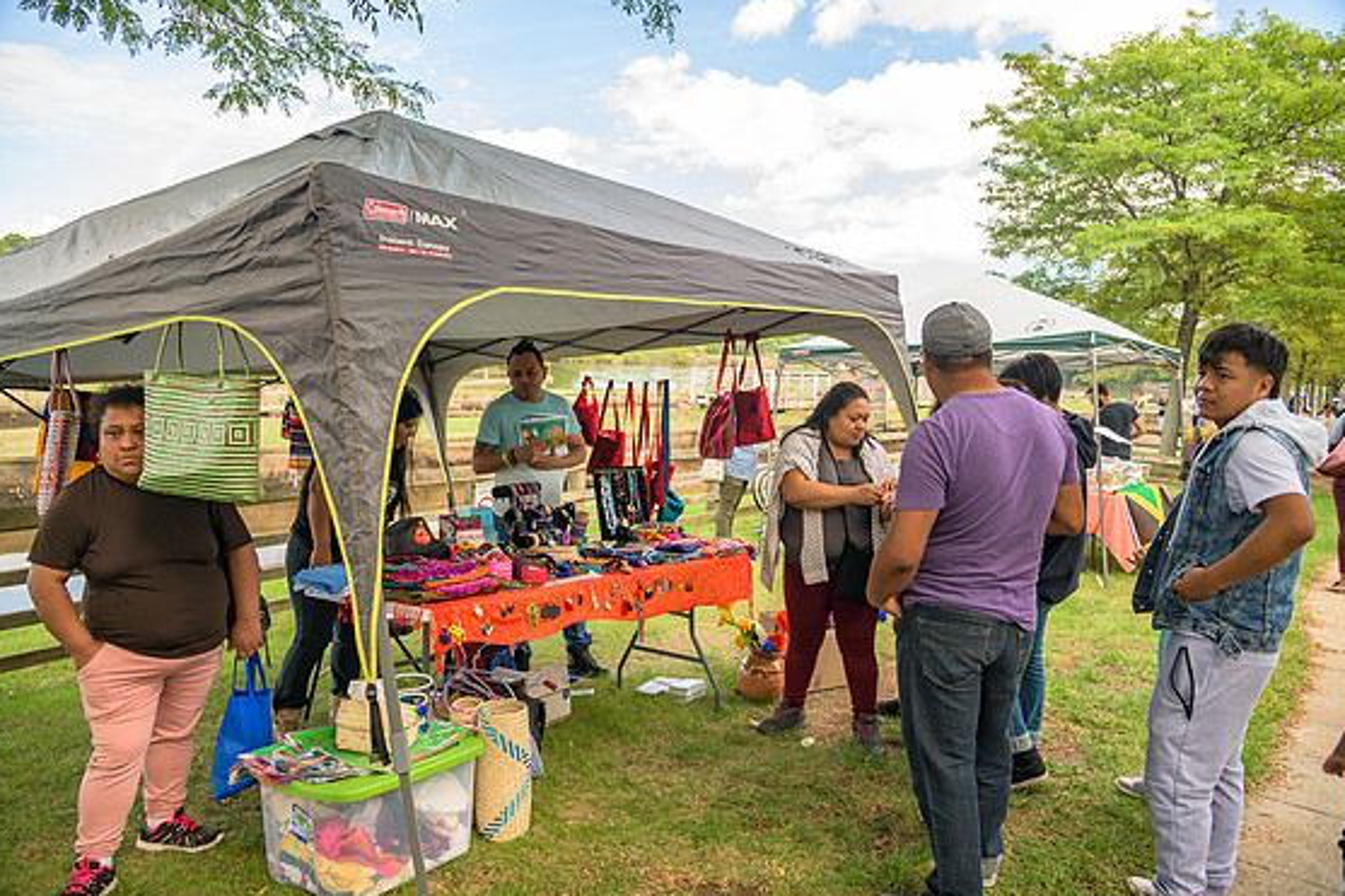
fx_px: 934
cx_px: 674
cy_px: 460
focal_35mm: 25
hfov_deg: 71.5
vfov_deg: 51.3
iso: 360
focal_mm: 24
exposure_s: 1/200
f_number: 4
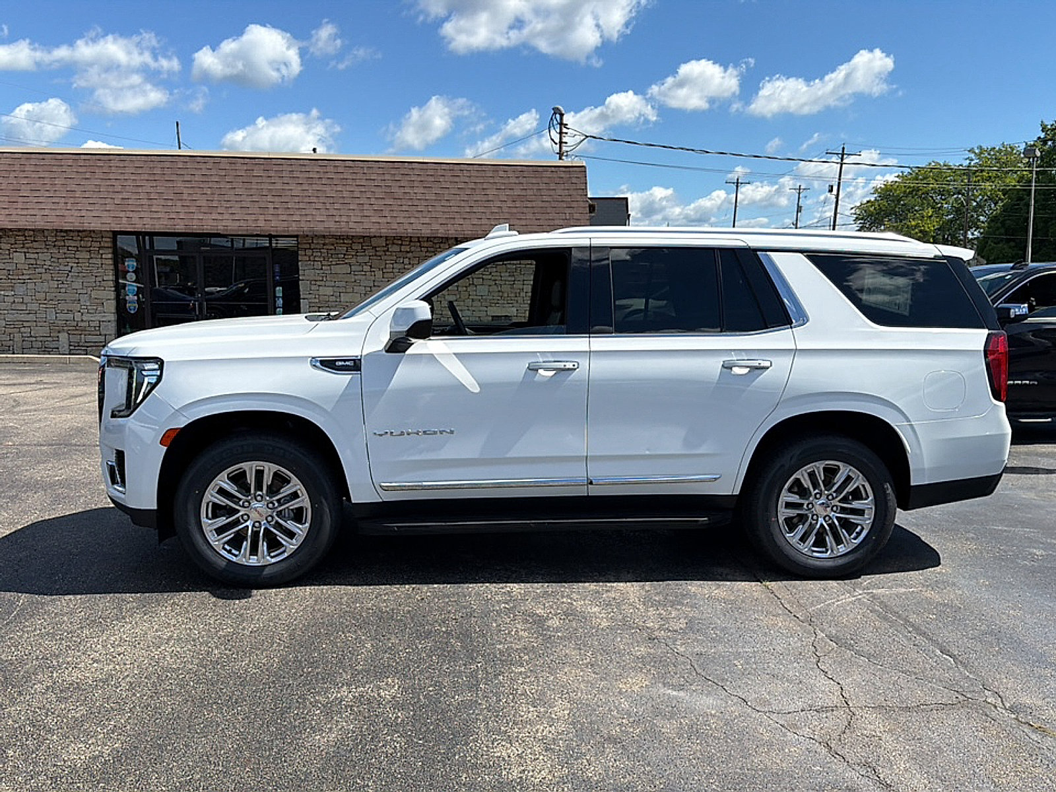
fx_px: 763
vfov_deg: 54.9
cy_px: 396
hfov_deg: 69.4
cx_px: 528
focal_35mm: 25
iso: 80
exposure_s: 1/5319
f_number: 1.78
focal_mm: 6.76
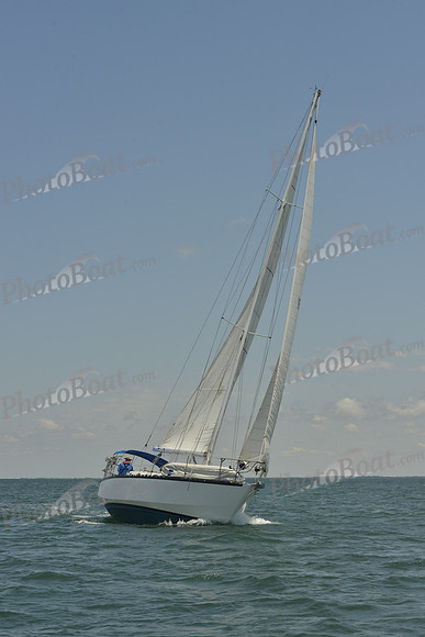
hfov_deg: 19.5
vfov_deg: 28.8
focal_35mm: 70
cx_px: 212
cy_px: 318
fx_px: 1239
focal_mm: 70
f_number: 13
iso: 280
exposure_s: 1/800
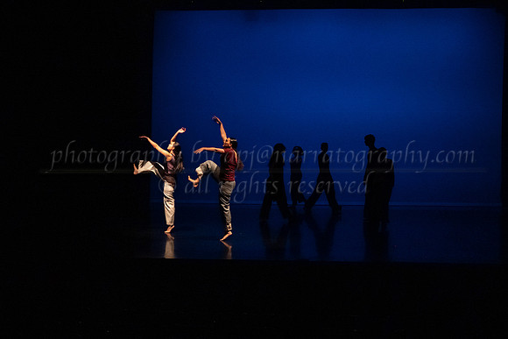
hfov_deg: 37.2
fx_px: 754
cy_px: 175
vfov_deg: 25.3
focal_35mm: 53
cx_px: 292
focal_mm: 43
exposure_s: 1/320
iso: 4000
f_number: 3.5
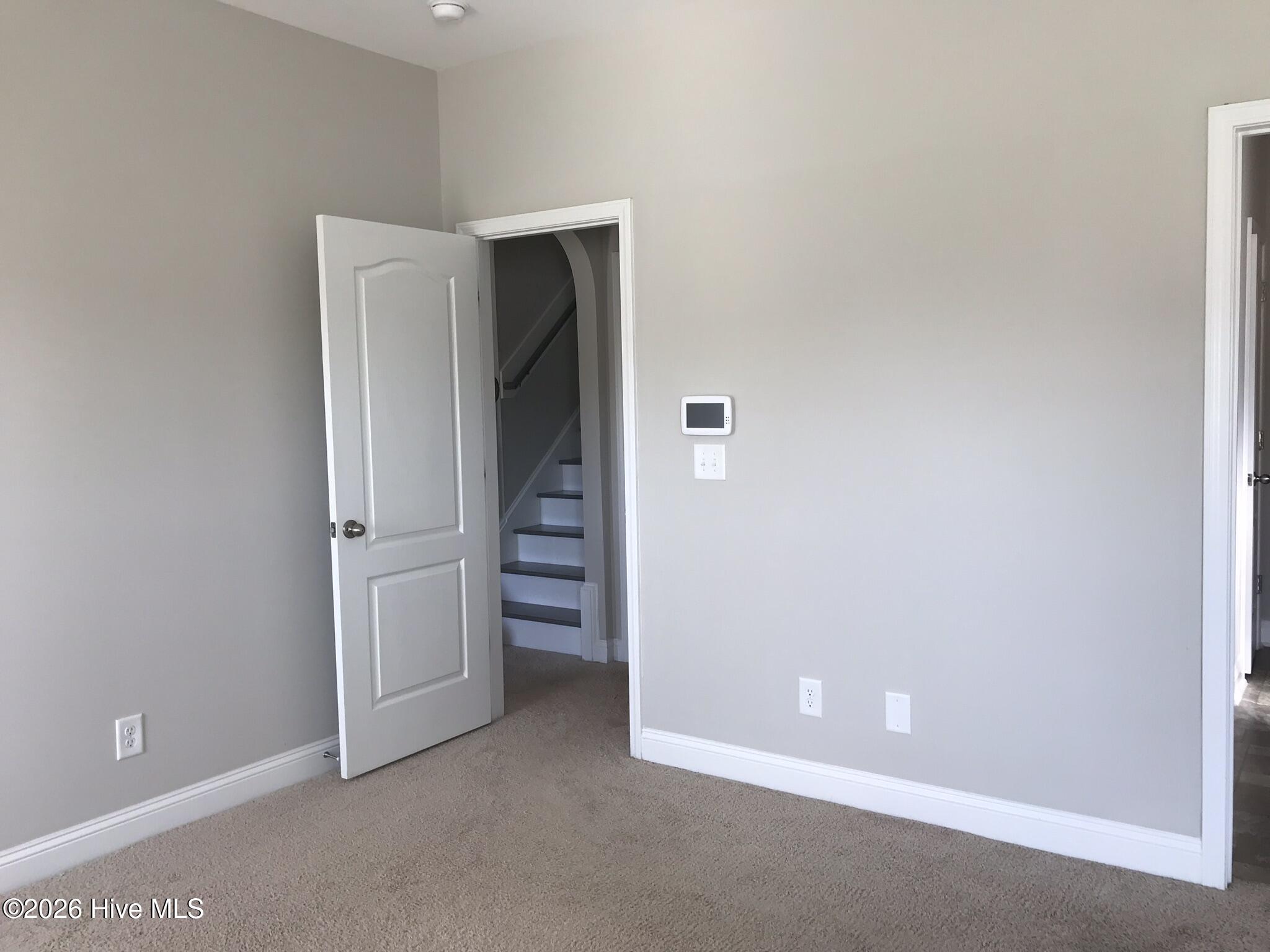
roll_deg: +1.5
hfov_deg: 63.4
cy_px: 476
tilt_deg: -3.6
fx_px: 1027
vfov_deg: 49.7
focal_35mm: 28
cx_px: 635
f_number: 1.8
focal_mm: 3.99
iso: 25
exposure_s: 1/60
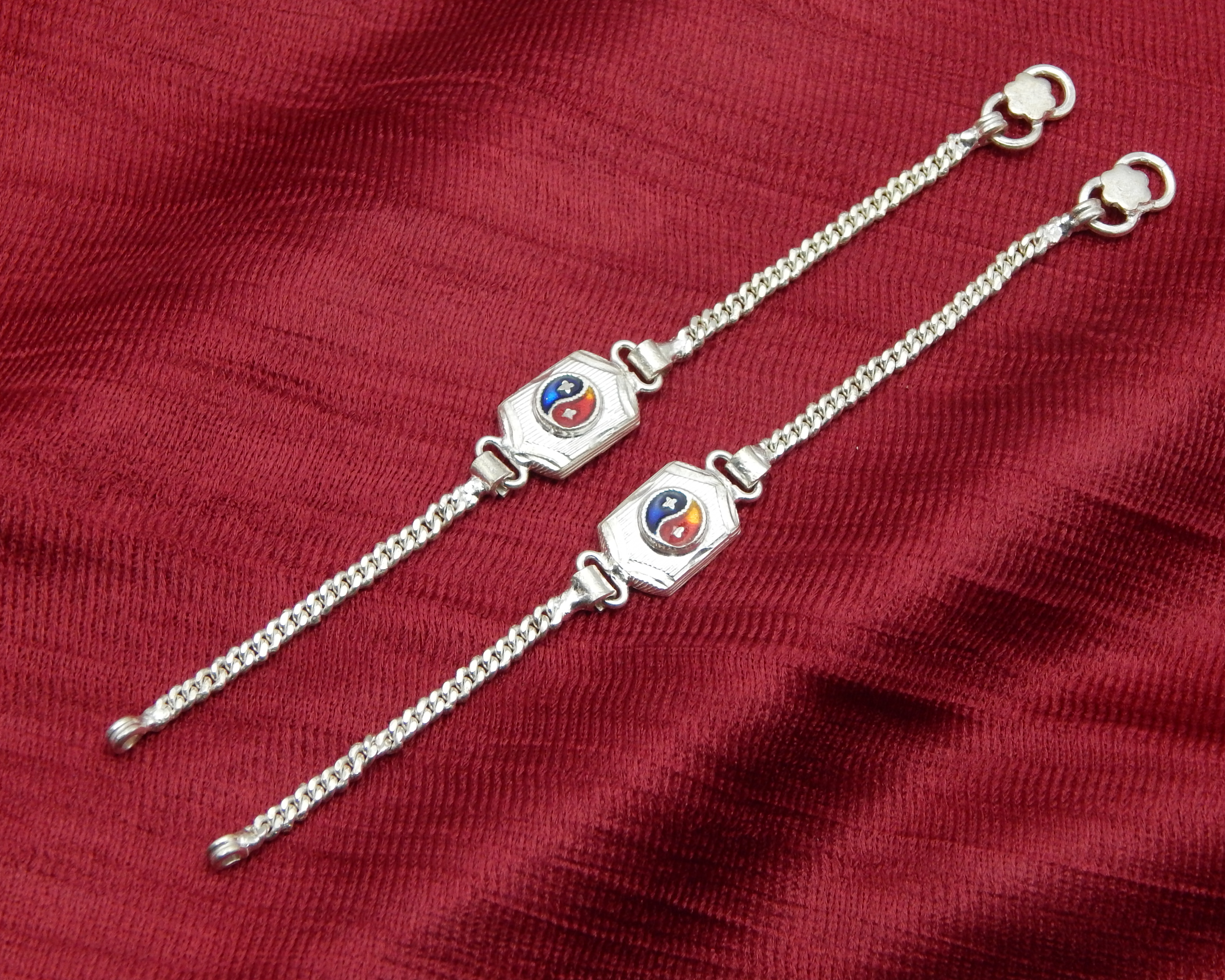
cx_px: 598
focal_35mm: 109
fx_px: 3952
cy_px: 491
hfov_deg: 17.6
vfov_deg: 14.1
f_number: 4.5
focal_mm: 18.7
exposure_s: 1/250
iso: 320
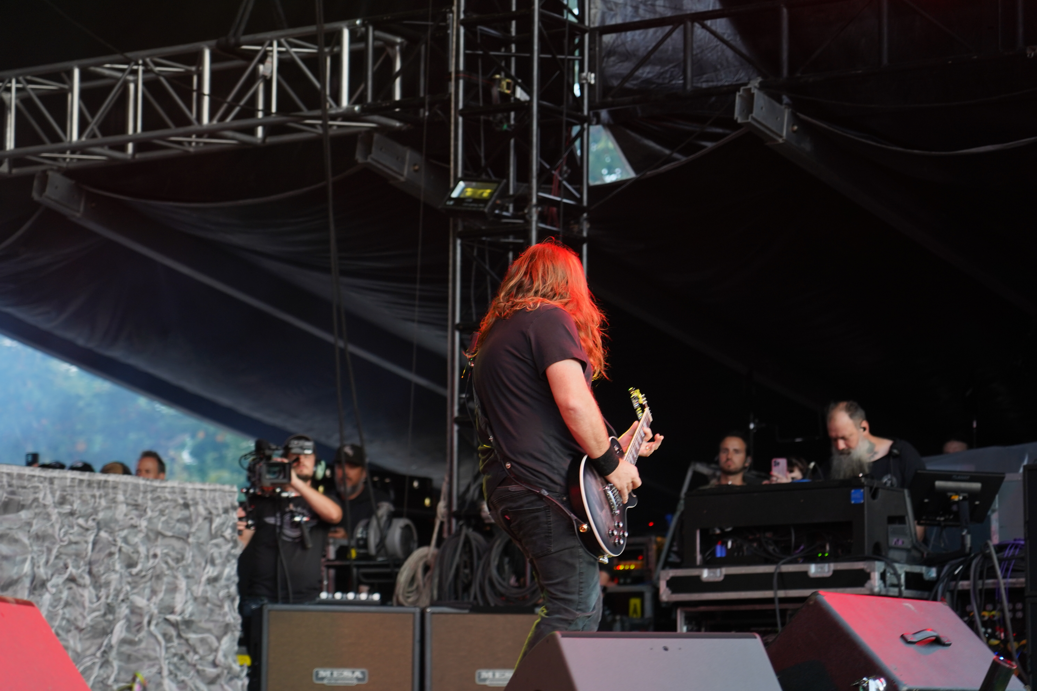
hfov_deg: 19.5
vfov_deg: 13.0
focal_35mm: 105
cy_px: 346
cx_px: 518
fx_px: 3024
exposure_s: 1/125
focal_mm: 105
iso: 500
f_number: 4
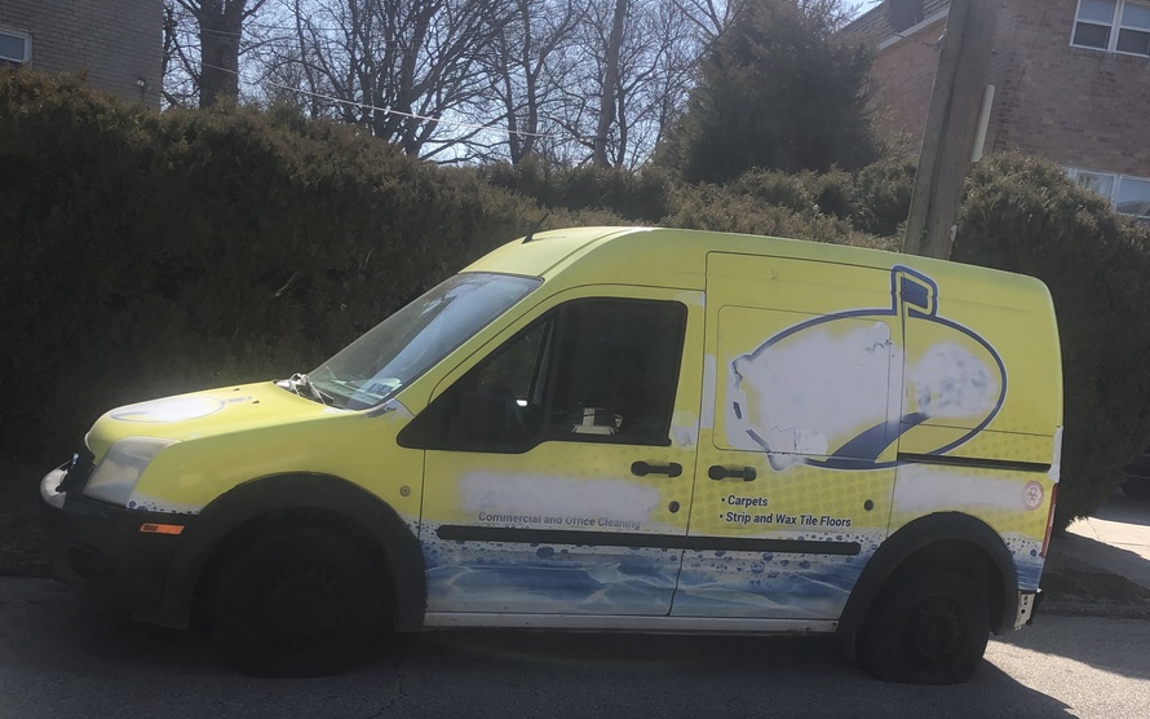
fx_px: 1253
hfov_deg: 49.3
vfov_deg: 31.0
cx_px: 571
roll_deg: -10.3
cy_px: 594
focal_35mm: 40
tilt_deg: -14.5
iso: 20
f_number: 1.8
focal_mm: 3.99
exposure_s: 1/1621
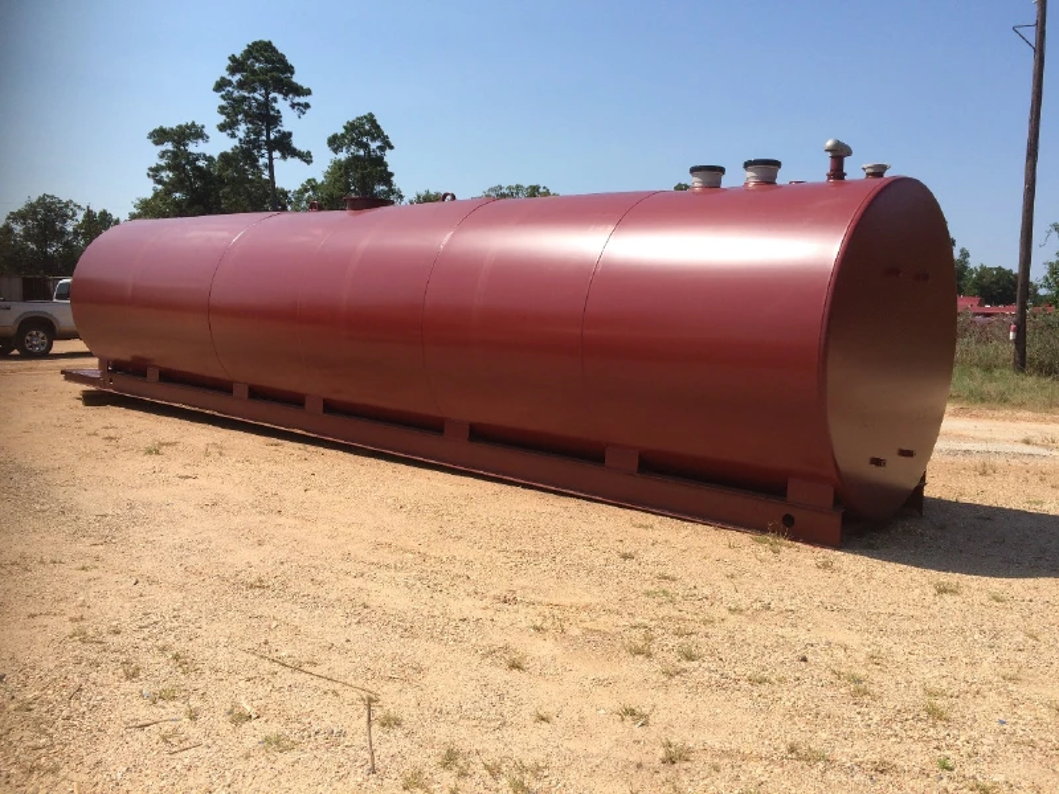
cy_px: 397
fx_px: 887
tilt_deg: -4.4
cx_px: 530
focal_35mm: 29
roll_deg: -0.4
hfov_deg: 61.7
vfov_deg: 48.2
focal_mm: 4.15
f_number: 2.2
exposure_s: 1/2415
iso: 32
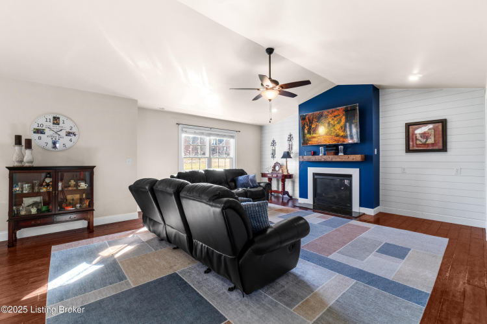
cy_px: 162
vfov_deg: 77.3
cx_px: 244
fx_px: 203
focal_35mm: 15
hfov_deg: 100.4
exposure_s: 1/3
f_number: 8
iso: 400
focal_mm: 10
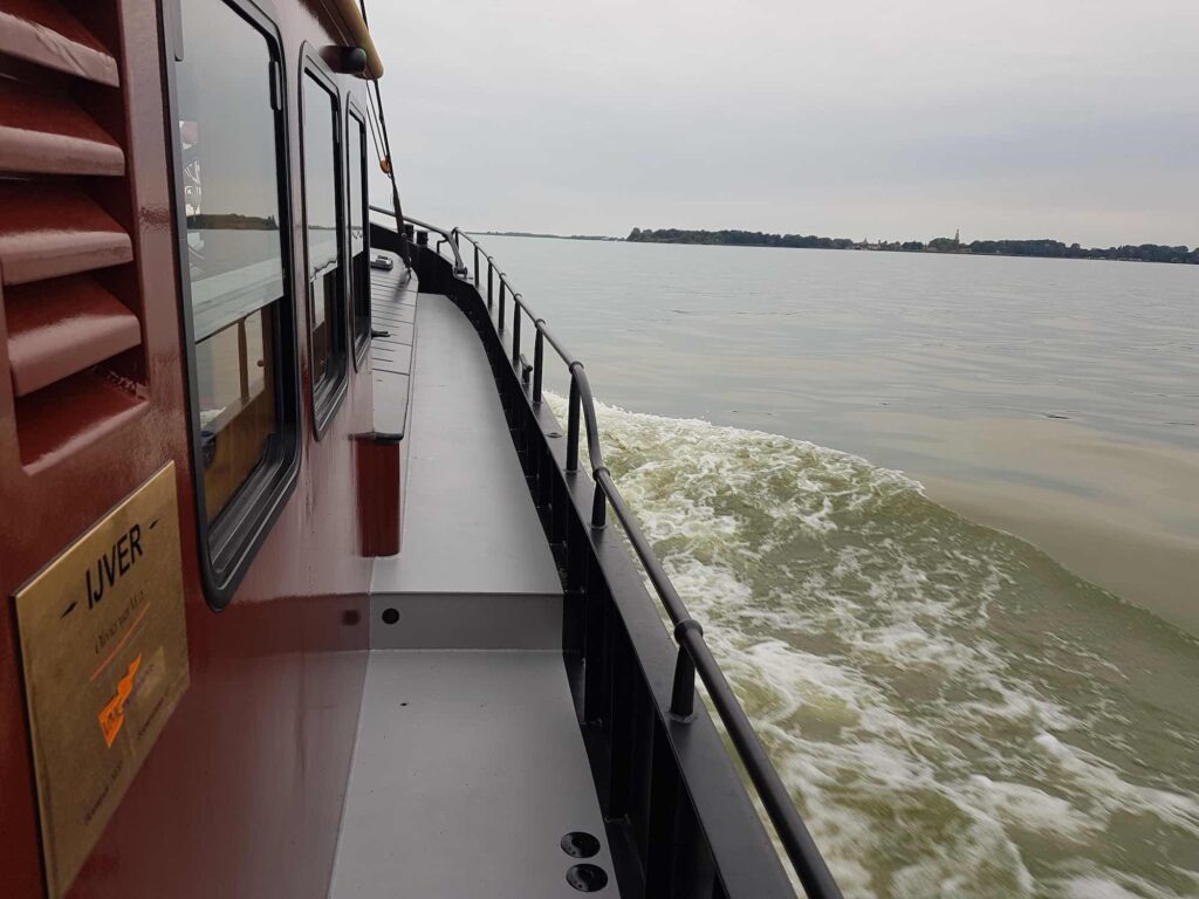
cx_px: 600
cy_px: 450
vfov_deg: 53.1
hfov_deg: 67.3
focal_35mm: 26
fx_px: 901
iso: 50
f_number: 1.7
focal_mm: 4.2
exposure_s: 1/124
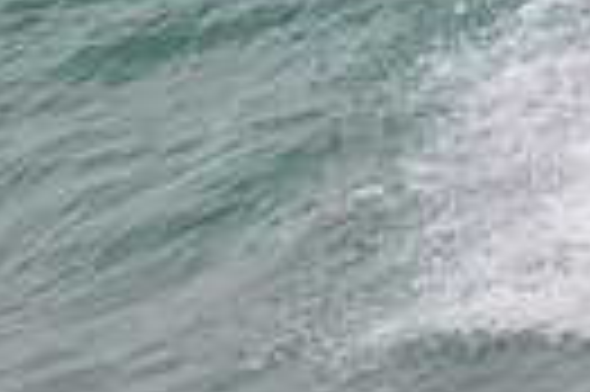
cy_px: -201
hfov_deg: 0.6
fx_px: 58075
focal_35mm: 3548
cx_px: 572
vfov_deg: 0.4
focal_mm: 800
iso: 1250
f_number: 11
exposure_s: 1/2000
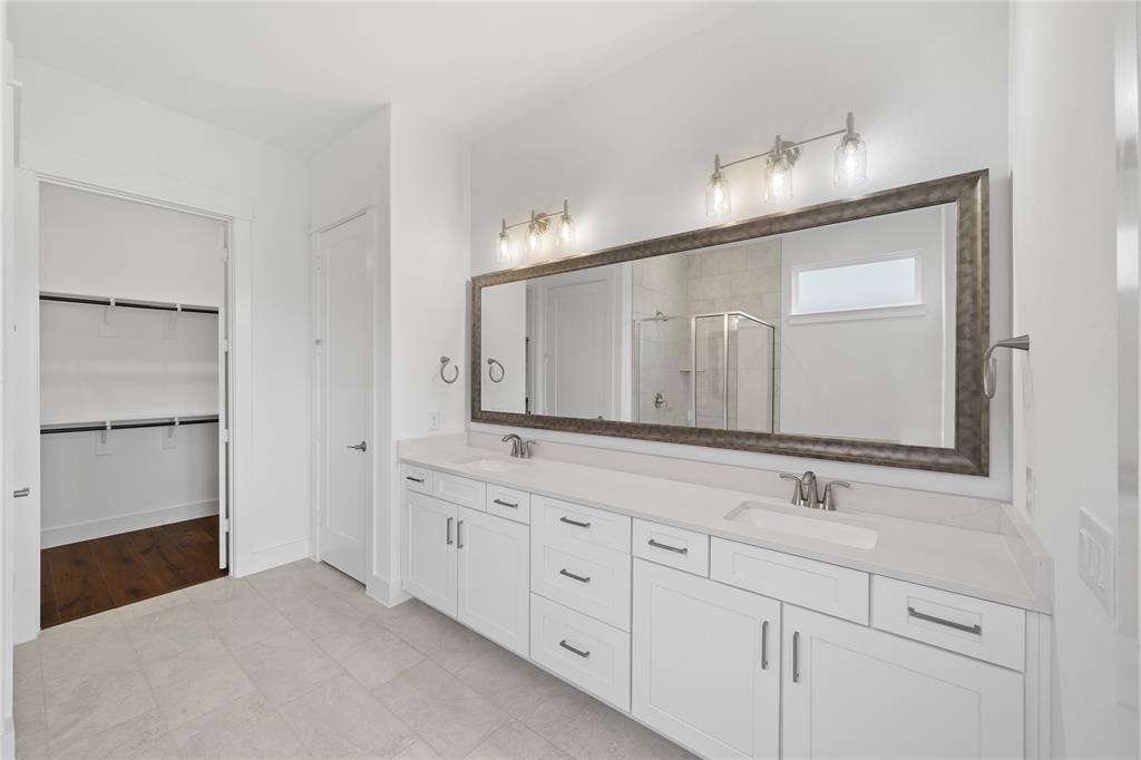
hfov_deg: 108.3
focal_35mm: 13
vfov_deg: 85.4
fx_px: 412
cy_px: 380
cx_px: 570
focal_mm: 13
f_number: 8
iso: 250
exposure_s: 1/1.67
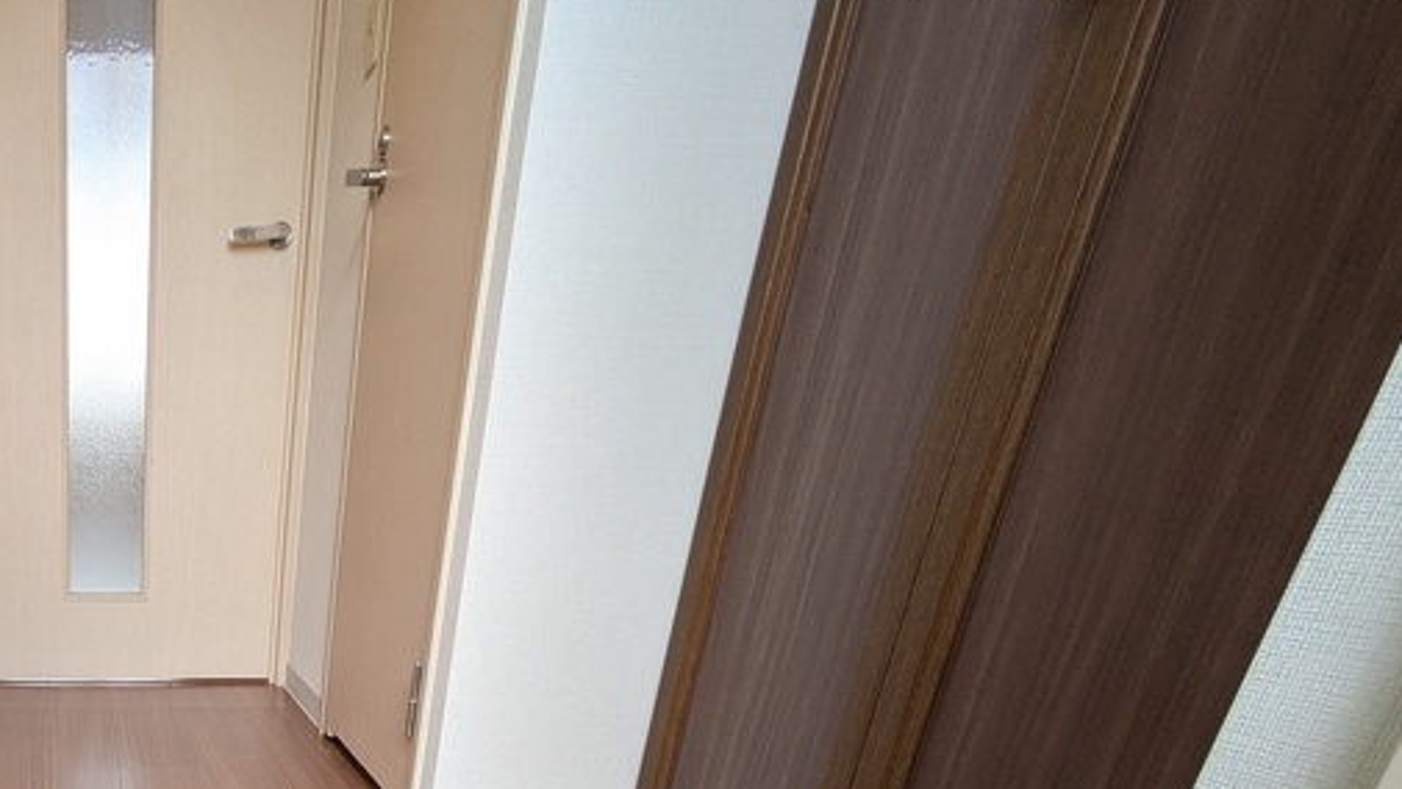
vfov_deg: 33.7
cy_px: 914
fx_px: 1078
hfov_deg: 55.2
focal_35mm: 29
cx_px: 83
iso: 96
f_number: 2.2
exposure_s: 1/120
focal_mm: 1.83
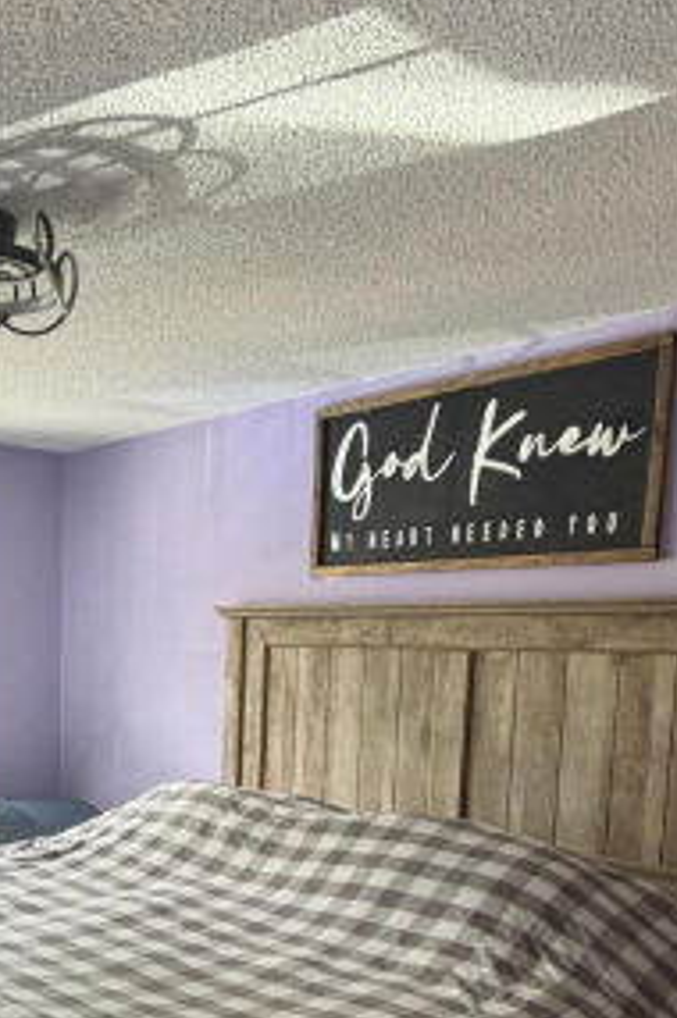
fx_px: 961
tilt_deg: -5.6
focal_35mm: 34
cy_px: 760
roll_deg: -0.1
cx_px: 107
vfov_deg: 53.4
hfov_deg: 37.0
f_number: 2.2
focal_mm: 2.22
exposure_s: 1/60
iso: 250
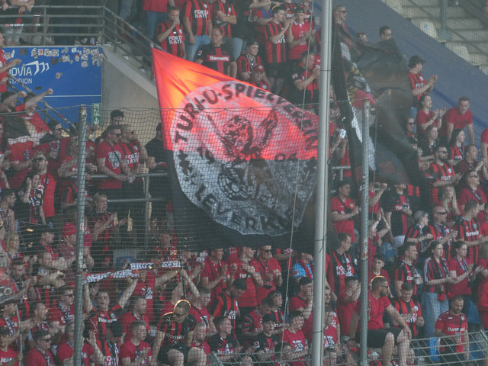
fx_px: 4229
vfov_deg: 5.0
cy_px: 183
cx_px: 244
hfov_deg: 6.6
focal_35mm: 300
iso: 250
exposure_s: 1/125
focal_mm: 53.8
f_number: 5.8
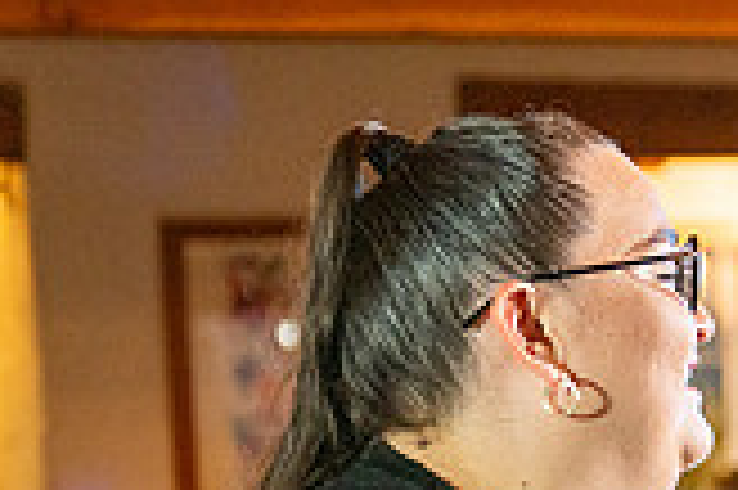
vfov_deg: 8.3
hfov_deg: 12.2
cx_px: 1012
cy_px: 596
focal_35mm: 163
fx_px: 3338
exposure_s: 1/160
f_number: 2.8
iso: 1600
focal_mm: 46
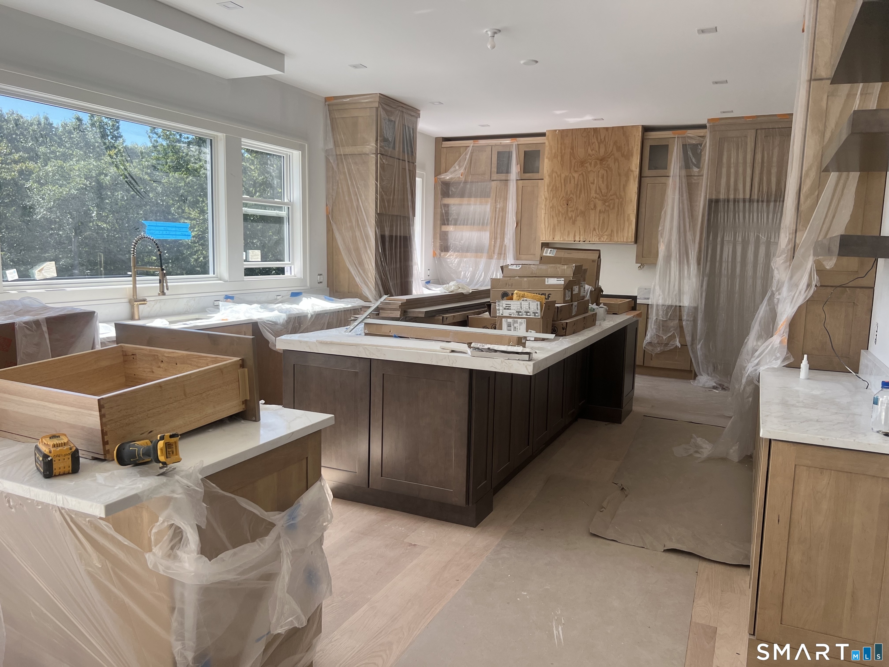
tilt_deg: -7.6
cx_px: 444
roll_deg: -1.5
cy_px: 334
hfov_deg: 67.3
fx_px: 668
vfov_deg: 53.1
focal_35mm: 26
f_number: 1.5
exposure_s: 1/572
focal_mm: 5.7
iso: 50
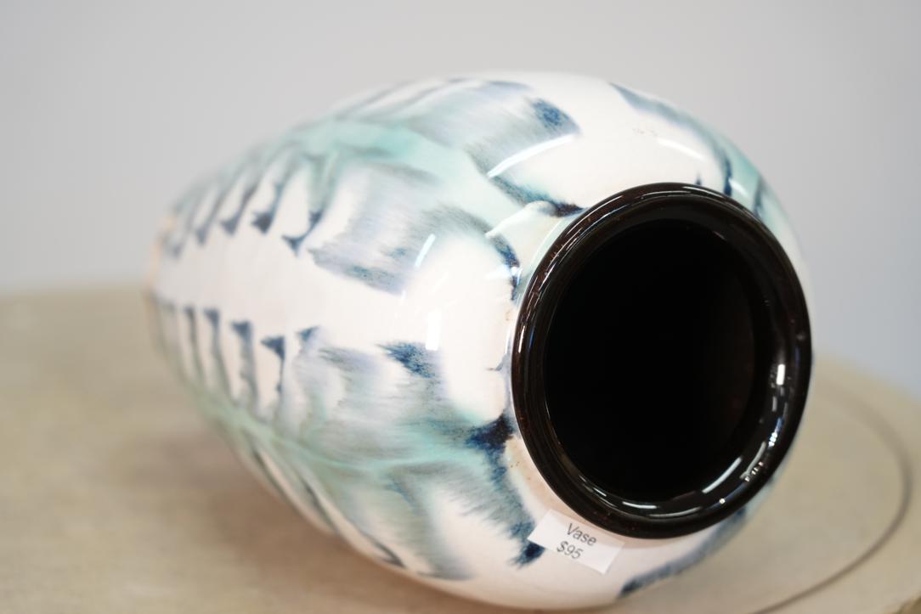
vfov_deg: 13.0
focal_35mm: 105
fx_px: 2686
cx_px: 460
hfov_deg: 19.5
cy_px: 307
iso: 1250
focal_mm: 105
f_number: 4
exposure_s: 1/125
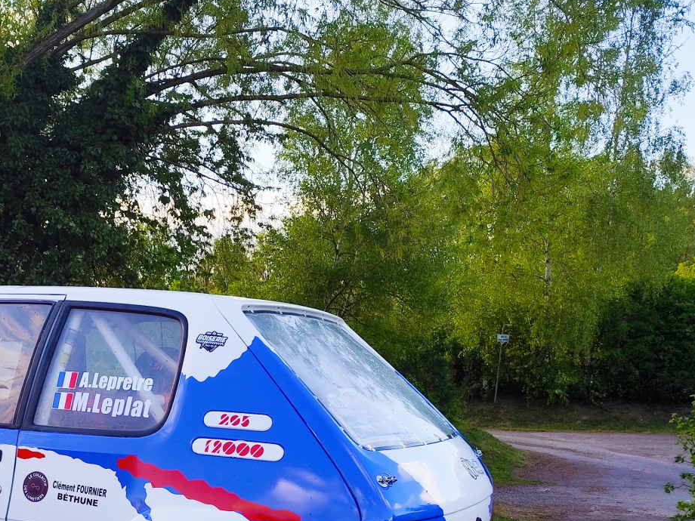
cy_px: 475
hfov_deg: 37.7
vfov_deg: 29.0
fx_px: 964
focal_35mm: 48
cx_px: 107
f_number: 1.65
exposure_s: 1/344
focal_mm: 6.19
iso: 50
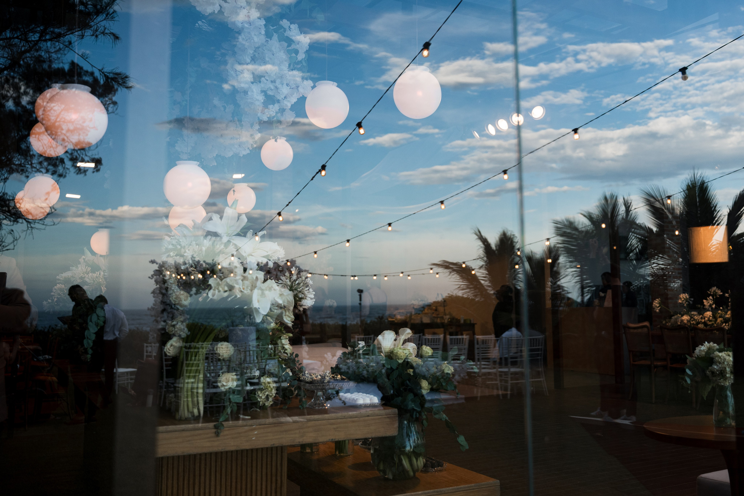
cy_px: 238
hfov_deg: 53.7
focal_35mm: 35
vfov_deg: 37.4
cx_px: 412
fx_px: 733
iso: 800
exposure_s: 1/800
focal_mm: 32
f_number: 3.2
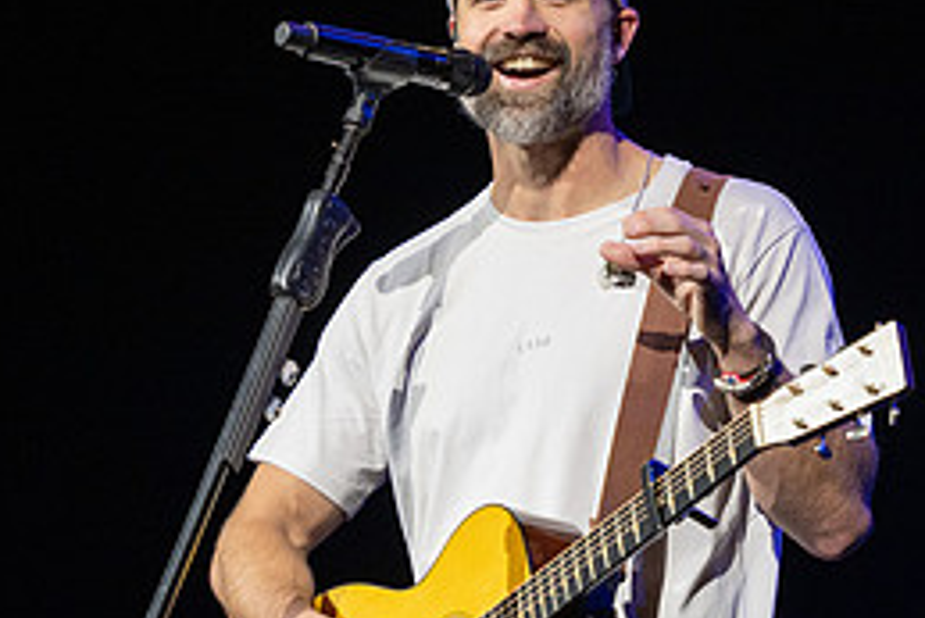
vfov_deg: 3.7
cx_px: 332
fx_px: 9692
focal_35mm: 377
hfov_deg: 5.5
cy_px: 378
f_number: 2.8
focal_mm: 160
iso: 1250
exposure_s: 1/800
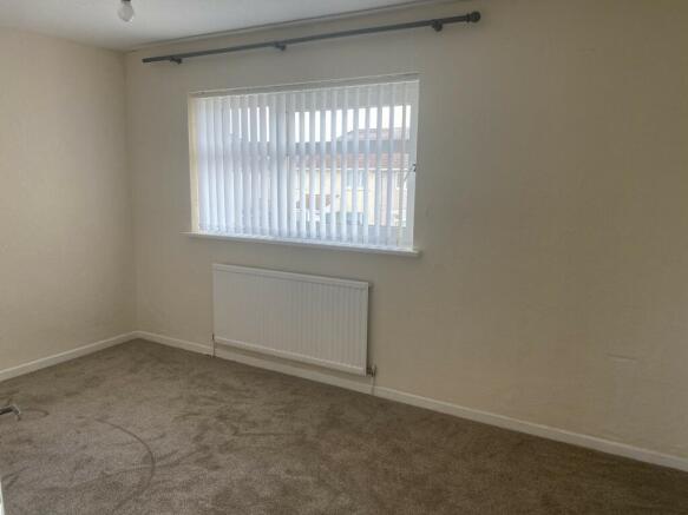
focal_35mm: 26
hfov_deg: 67.3
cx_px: 344
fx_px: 517
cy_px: 258
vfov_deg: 53.0
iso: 64
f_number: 1.8
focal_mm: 4.25
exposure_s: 1/121
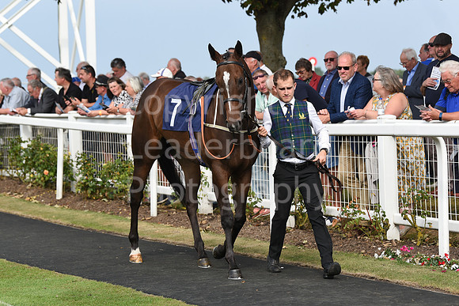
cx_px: 230
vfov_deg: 11.4
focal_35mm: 120
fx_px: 1530
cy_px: 153
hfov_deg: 17.1
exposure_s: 1/2000
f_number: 5.6
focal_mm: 120
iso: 500
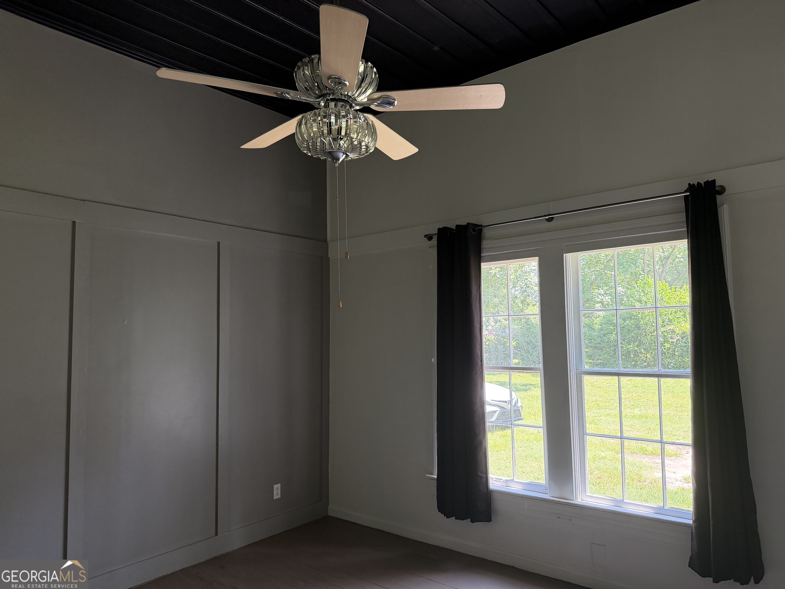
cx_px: 392
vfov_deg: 56.8
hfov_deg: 71.6
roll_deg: +0.9
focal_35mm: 24
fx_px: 544
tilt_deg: +6.0
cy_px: 294
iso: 200
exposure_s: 1/138
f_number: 1.78
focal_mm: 6.76
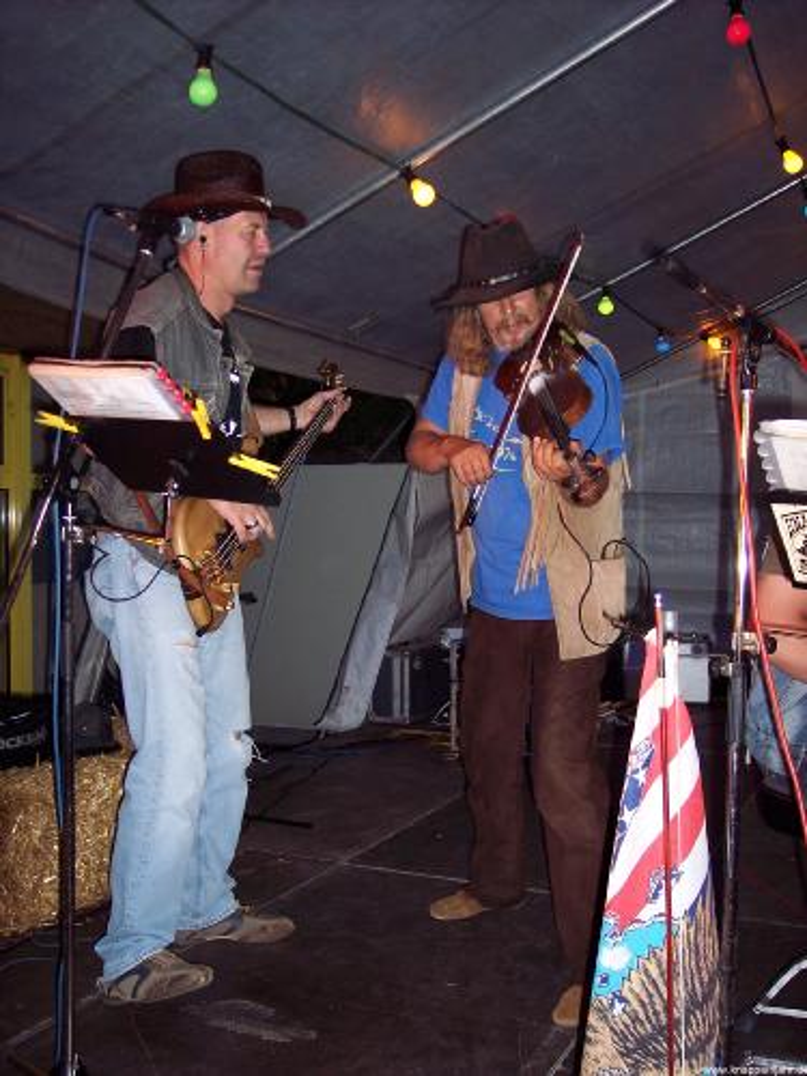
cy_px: 538
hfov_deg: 36.8
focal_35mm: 39
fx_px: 1212
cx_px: 404
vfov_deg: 47.9
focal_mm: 8
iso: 100
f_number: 2.8
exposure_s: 1/60
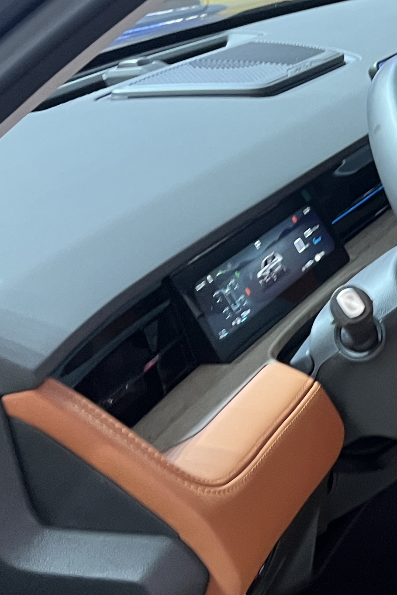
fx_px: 1323
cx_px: 812
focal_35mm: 80
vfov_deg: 25.3
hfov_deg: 14.1
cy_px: 374
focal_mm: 5.1
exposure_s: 1/51
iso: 200
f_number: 1.6
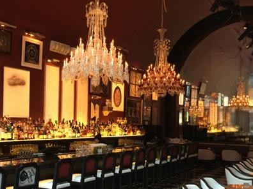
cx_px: 102
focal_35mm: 47
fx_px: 343
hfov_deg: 40.3
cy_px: 122
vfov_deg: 30.7
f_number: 2.2
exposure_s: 1/10
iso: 100
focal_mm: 4.15
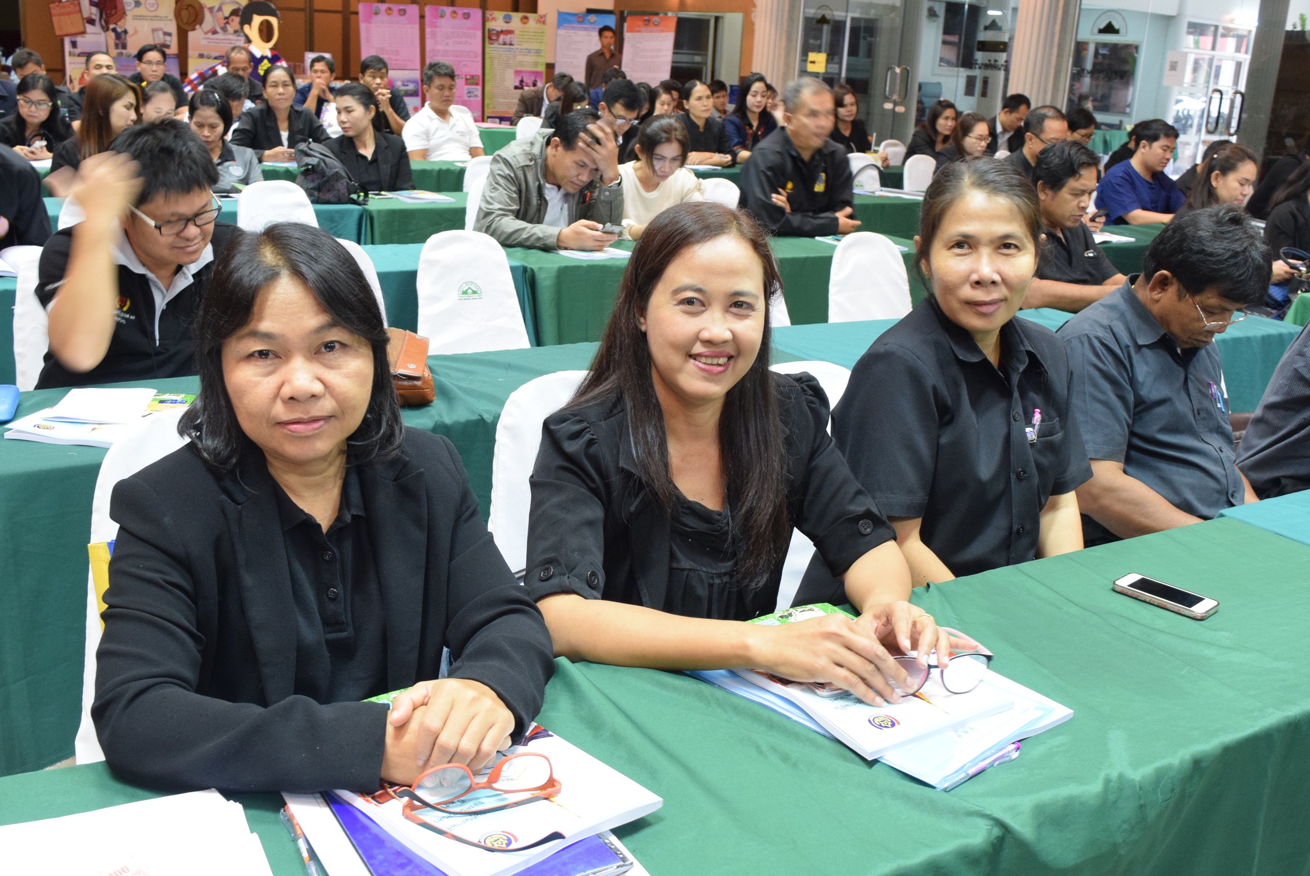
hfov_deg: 53.1
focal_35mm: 36
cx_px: 655
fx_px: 1311
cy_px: 438
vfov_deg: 36.9
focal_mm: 24
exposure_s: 1/8
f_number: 5.6
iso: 1600
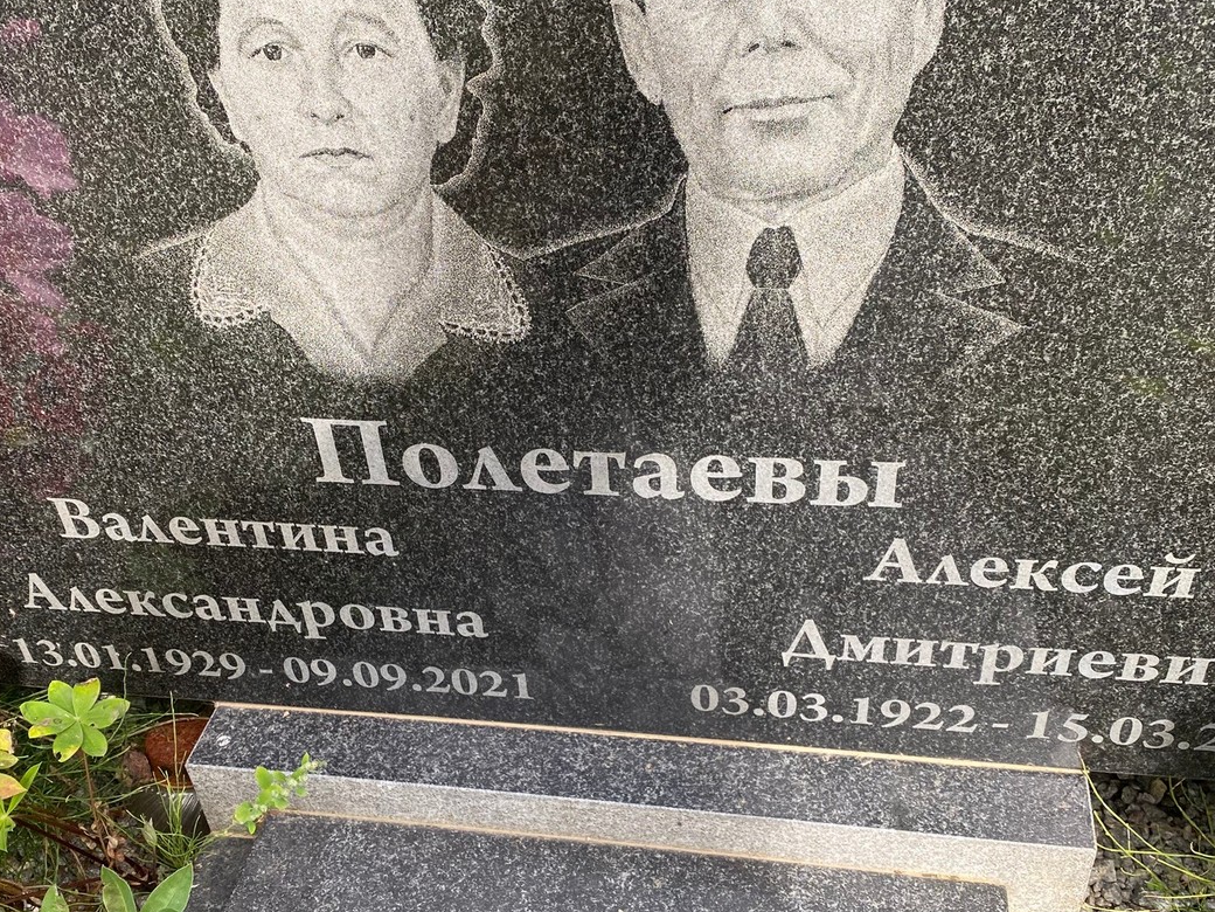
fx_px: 1264
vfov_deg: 39.3
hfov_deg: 51.3
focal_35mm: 36
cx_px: 579
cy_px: 582
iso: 32
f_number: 1.8
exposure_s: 1/864
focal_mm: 4.25
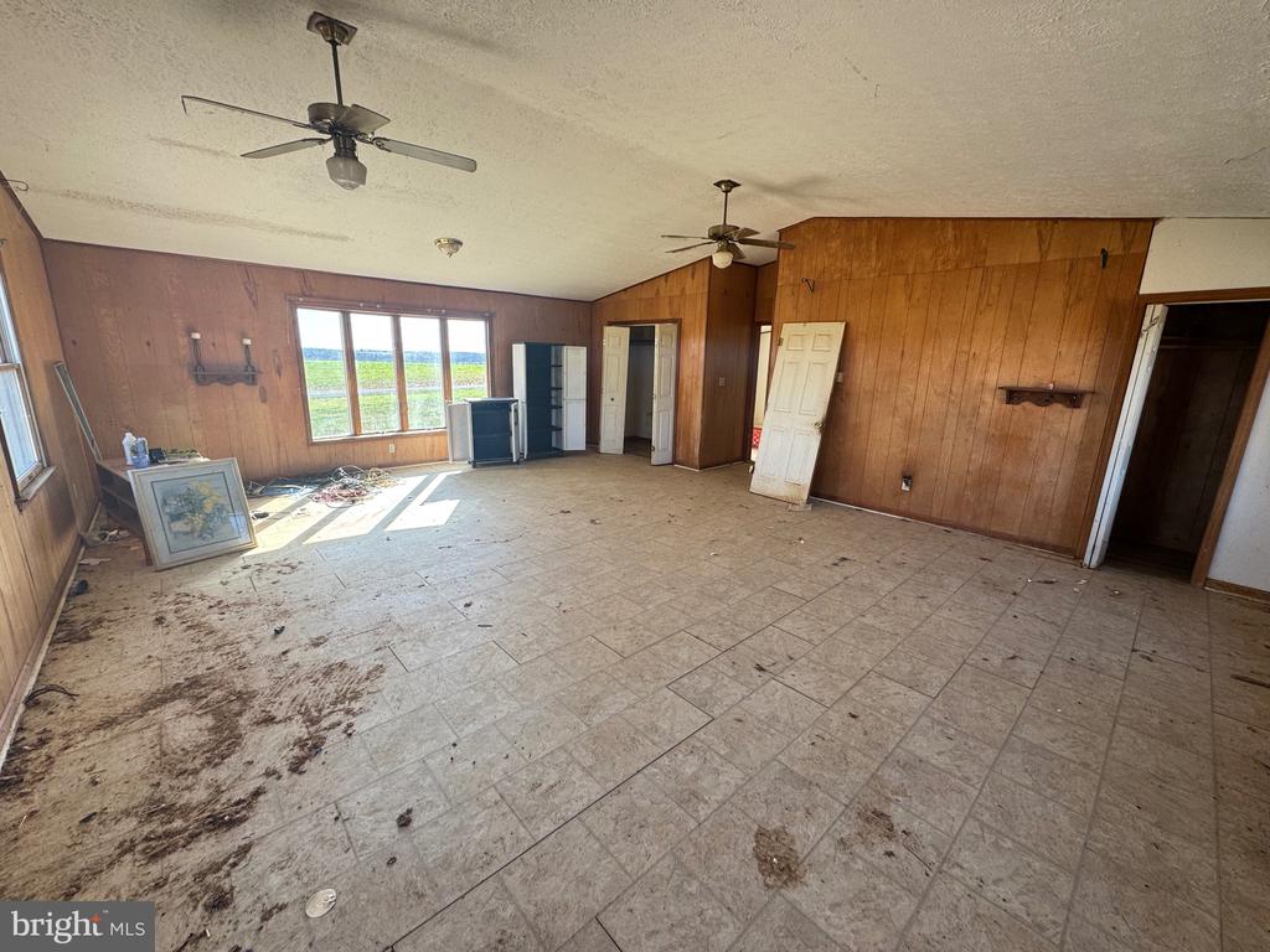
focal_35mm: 14
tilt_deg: -11.9
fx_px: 514
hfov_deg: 102.1
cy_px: 476
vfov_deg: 85.7
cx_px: 635
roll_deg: -1.2
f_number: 2.2
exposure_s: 1/99
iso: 50
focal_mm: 2.22
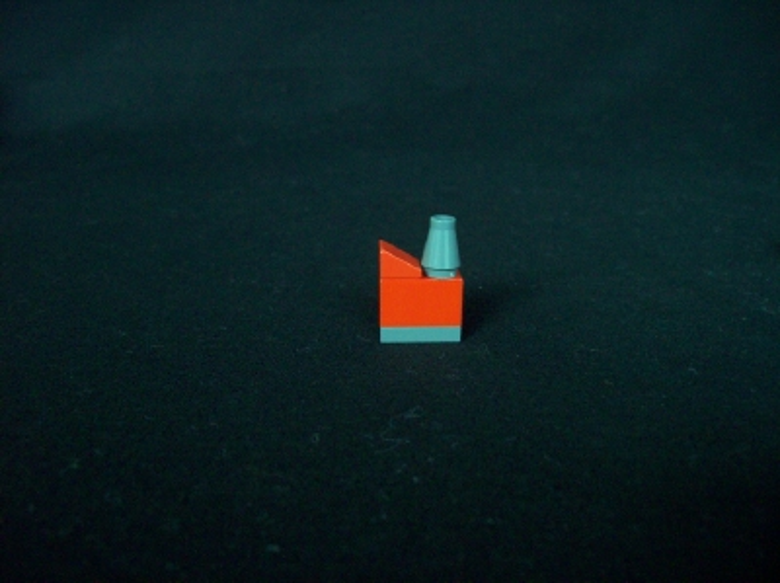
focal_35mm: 36
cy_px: 292
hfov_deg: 51.4
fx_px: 810
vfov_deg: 39.6
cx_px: 390
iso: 160
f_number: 2.7
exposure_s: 1/8
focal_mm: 6
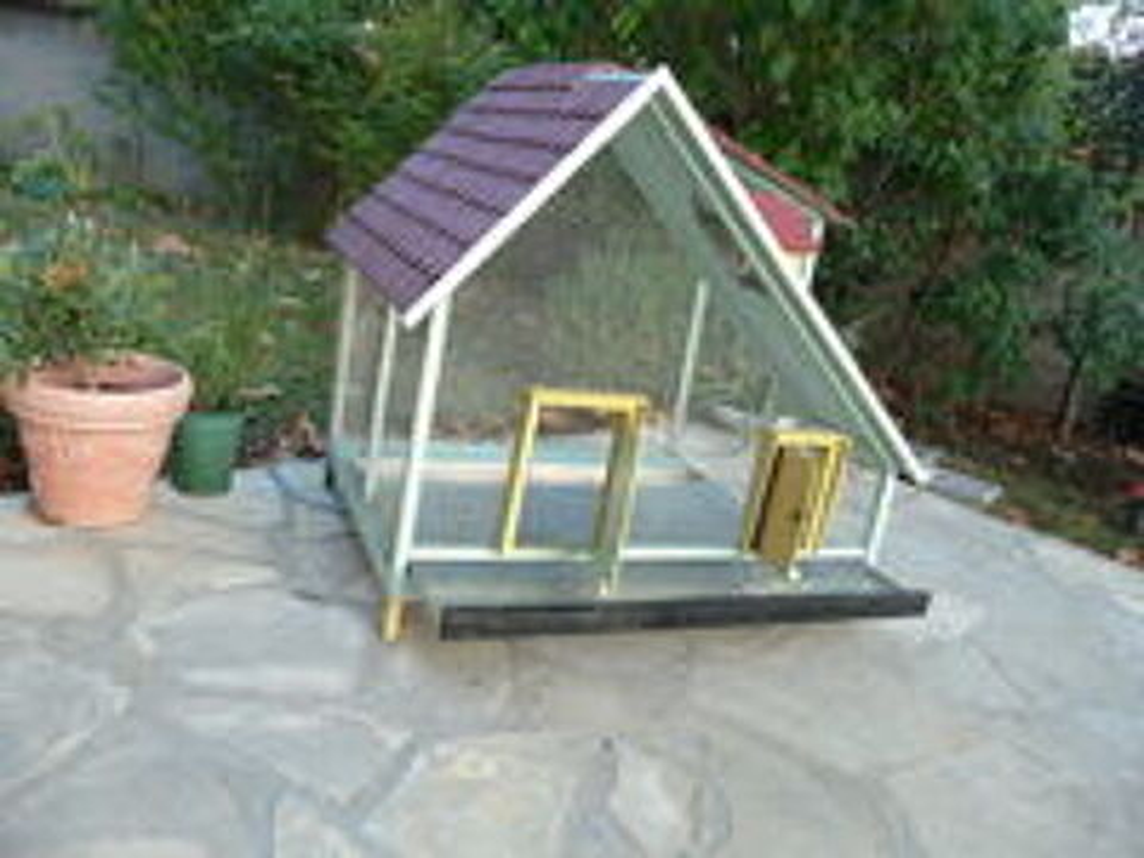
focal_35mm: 28
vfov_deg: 49.7
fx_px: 925
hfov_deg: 63.4
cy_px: 429
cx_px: 572
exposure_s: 1/40
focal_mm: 4.6
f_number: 2.8
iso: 100
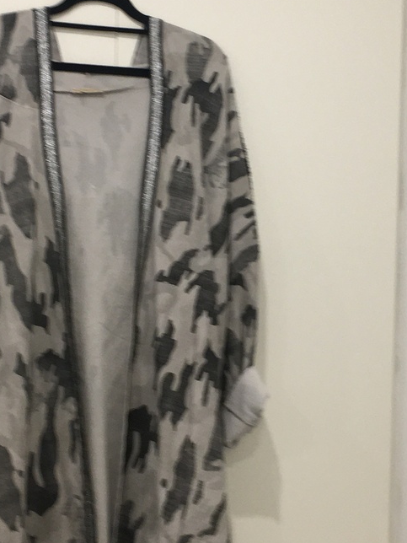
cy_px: 257
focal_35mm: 72
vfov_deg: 27.0
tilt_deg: -2.7
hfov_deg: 20.4
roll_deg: -1.5
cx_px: 228
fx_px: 1129
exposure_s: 1/33
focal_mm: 4.15
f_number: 2.2
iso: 64
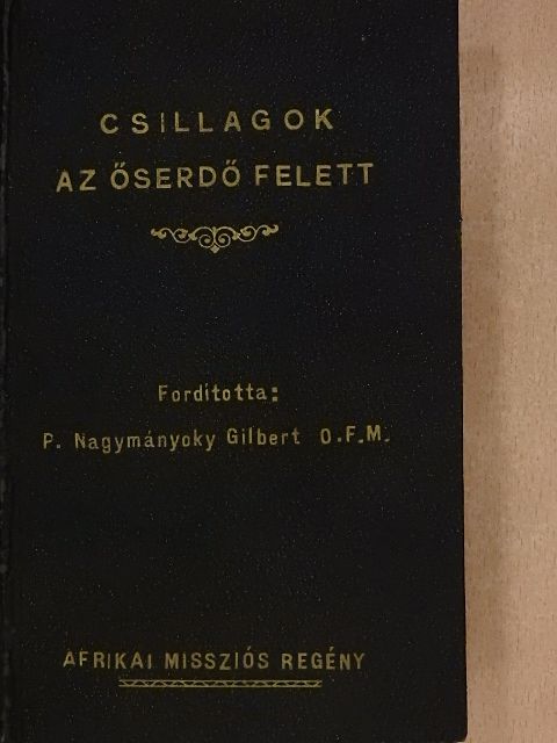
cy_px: 372
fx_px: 1287
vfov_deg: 32.2
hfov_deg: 24.4
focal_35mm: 60
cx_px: 278
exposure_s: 1/80
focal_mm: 10.7
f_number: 4.2
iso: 1600
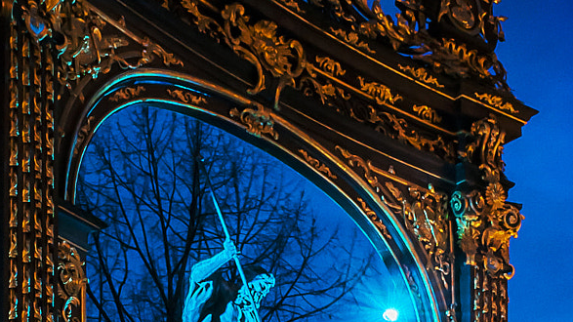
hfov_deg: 27.5
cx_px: 232
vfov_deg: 15.2
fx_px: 1170
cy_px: 382
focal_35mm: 77
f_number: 13
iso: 200
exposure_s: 2
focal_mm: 18
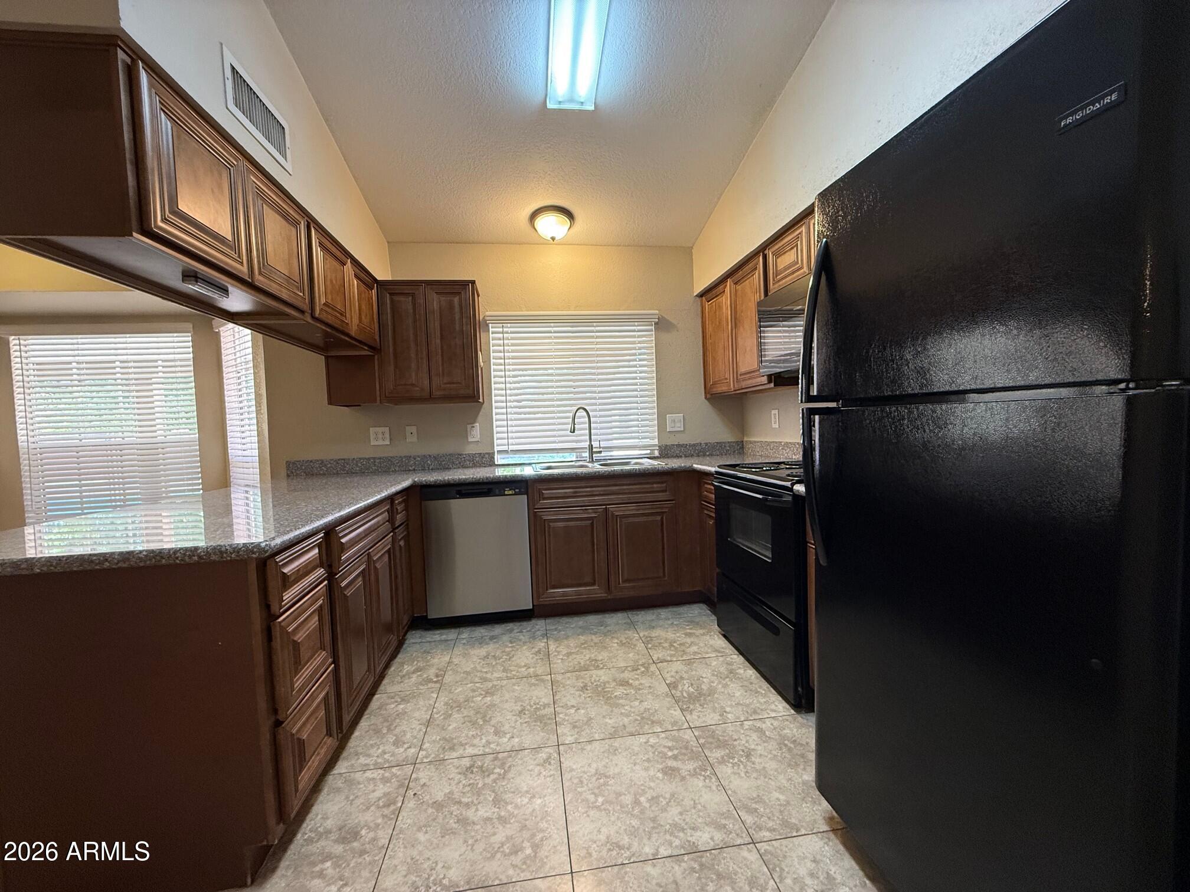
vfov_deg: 85.7
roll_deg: +2.4
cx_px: 595
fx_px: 481
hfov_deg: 102.1
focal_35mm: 14
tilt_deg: -1.8
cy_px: 446
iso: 250
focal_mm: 2.22
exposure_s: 1/63
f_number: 2.2
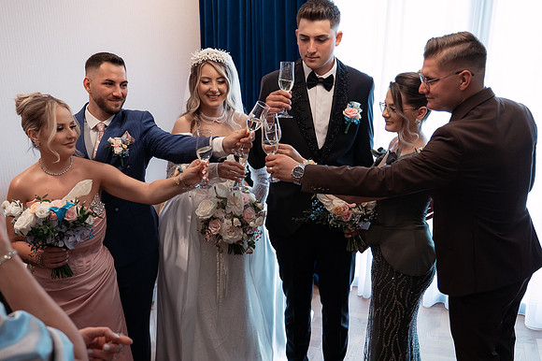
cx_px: 237
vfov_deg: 35.4
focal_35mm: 37
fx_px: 559
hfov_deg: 51.6
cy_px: 239
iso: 1600
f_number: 3.2
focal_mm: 28
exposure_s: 1/250
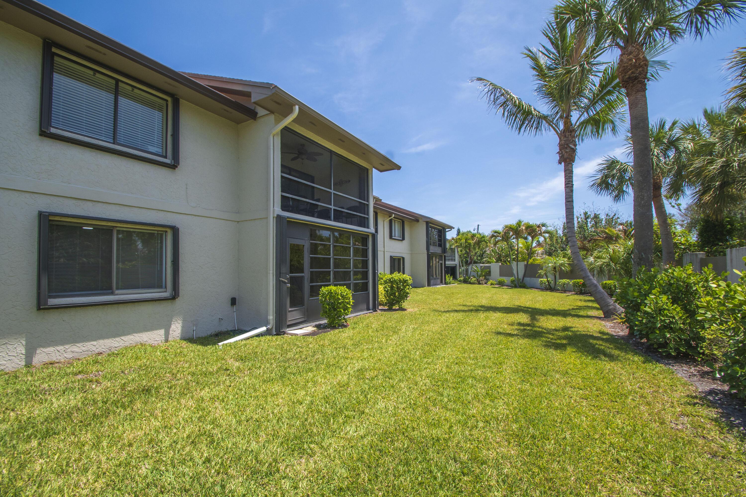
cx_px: 373
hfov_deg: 100.4
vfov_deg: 77.3
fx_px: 311
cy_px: 248
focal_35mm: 15
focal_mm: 10
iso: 320
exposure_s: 1/800
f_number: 8
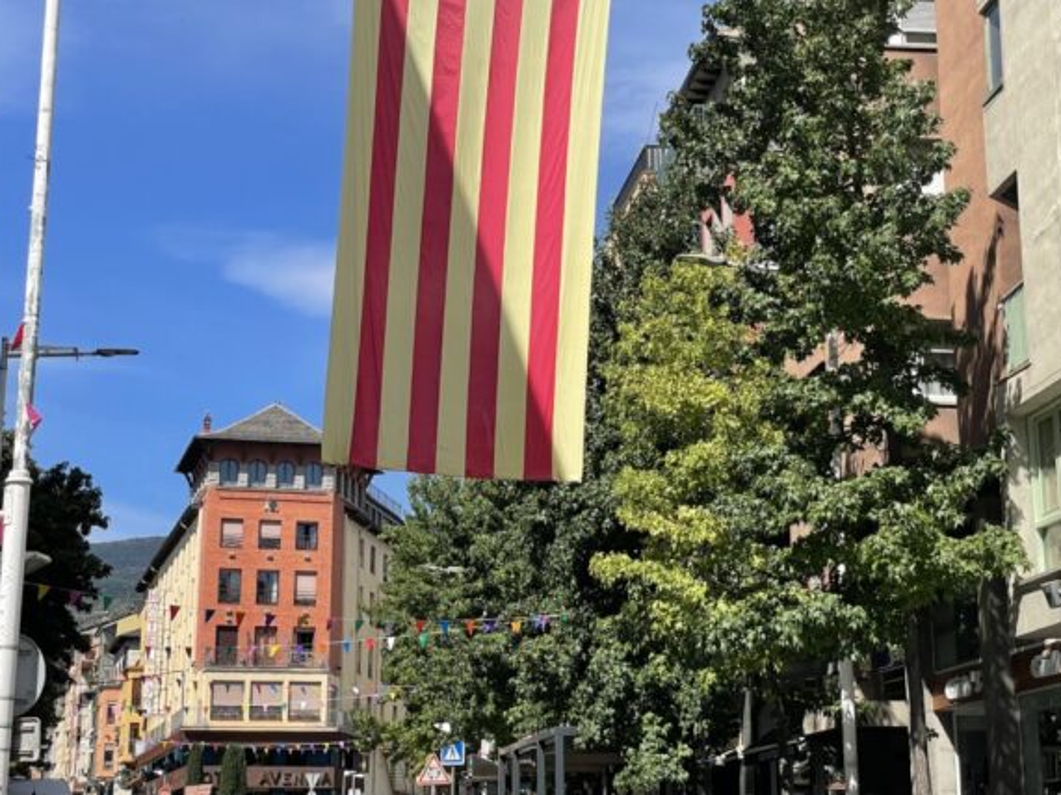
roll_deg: +0.4
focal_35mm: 70
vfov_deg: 21.0
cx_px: 507
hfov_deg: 27.8
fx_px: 2145
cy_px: 295
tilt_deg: +15.4
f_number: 2
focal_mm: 6
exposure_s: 1/1410
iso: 25
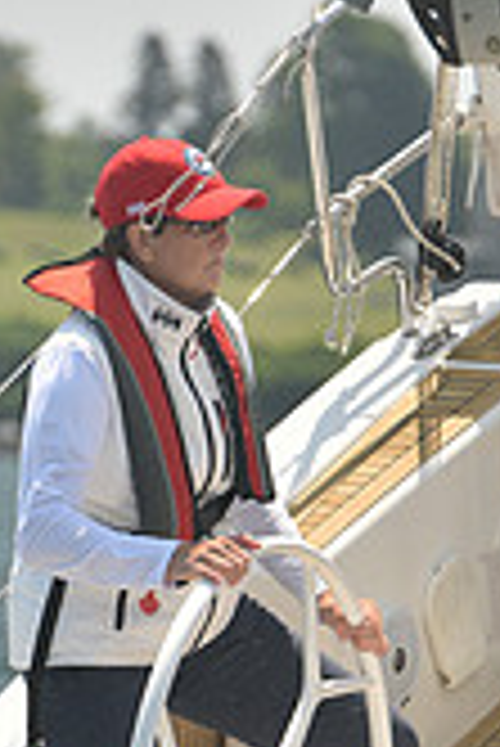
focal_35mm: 698
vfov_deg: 2.9
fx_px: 14510
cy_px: 824
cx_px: 245
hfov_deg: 2.0
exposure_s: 1/640
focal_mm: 200
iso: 250
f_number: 5.6
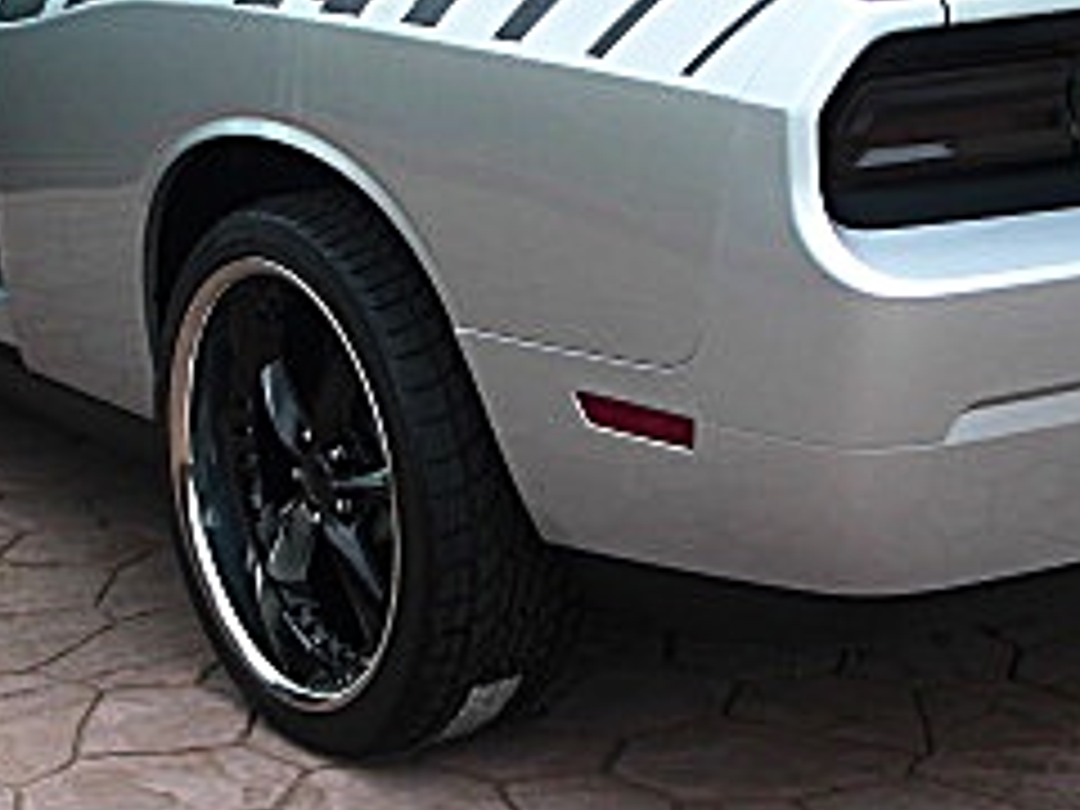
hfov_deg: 20.4
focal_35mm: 96
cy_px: 320
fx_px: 2995
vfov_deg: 15.4
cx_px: 477
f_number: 2.8
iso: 50
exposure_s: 1/250
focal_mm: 6.3
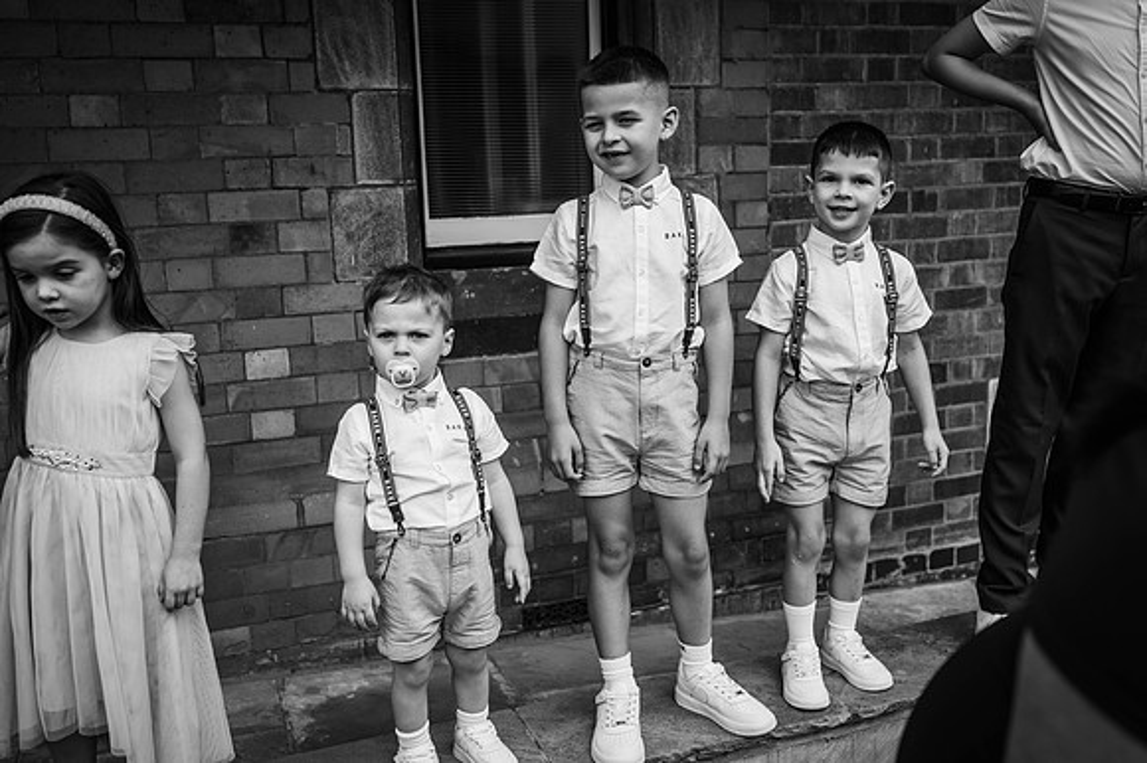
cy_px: 382
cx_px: 574
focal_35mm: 35
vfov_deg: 37.8
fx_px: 1114
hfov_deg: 54.5
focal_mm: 35
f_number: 3.2
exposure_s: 1/1000
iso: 100
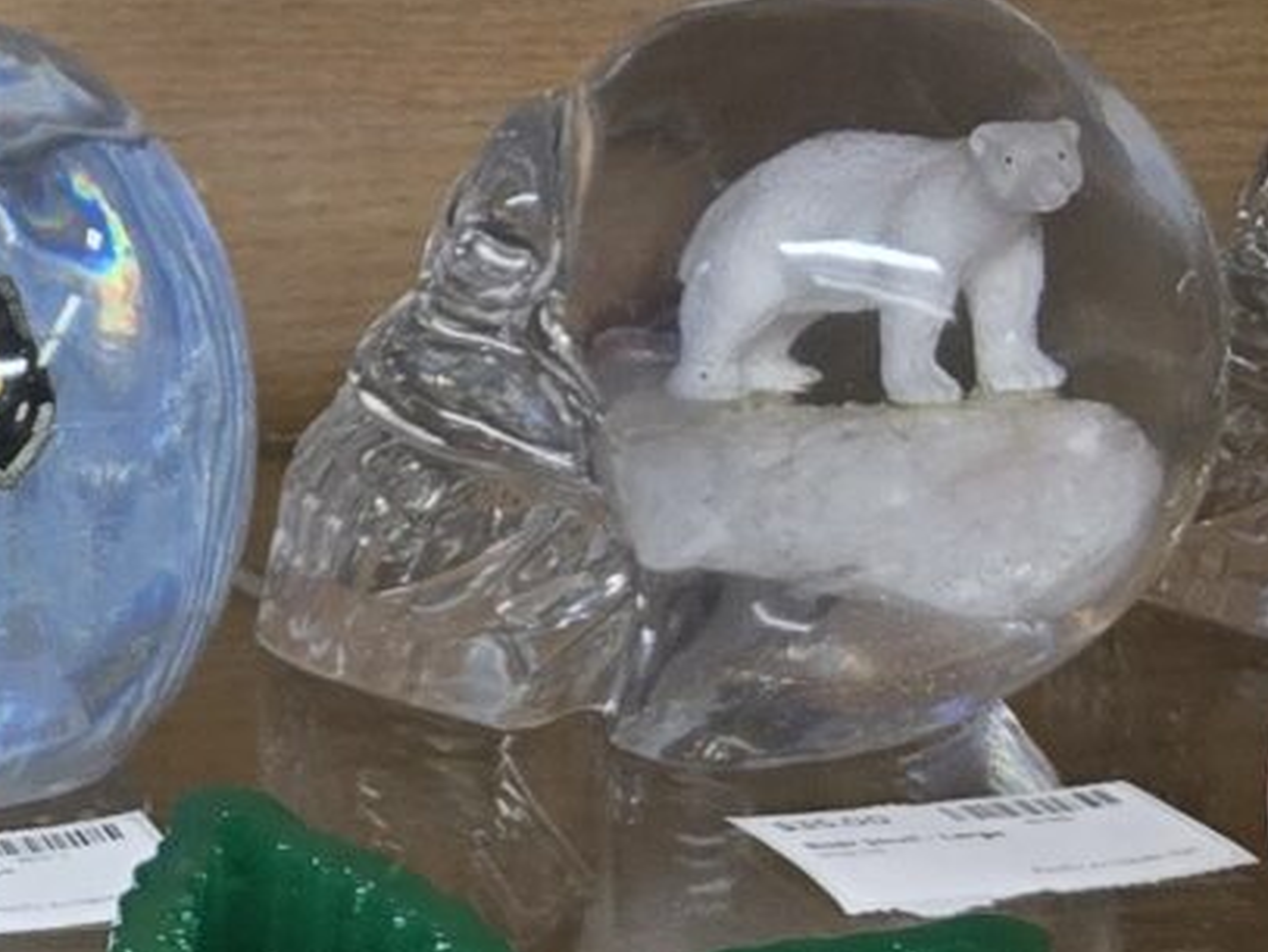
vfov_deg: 9.9
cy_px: 1523
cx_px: -893
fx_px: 5315
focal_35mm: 145
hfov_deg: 12.6
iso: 100
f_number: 1.8
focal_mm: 5.4
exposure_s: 1/120
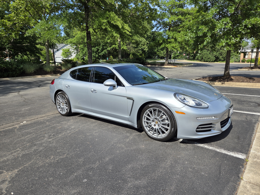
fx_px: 173
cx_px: 130
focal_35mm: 23
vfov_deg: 58.9
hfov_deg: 73.9
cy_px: 98
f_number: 1.8
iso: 80
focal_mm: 5.4
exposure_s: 1/3143
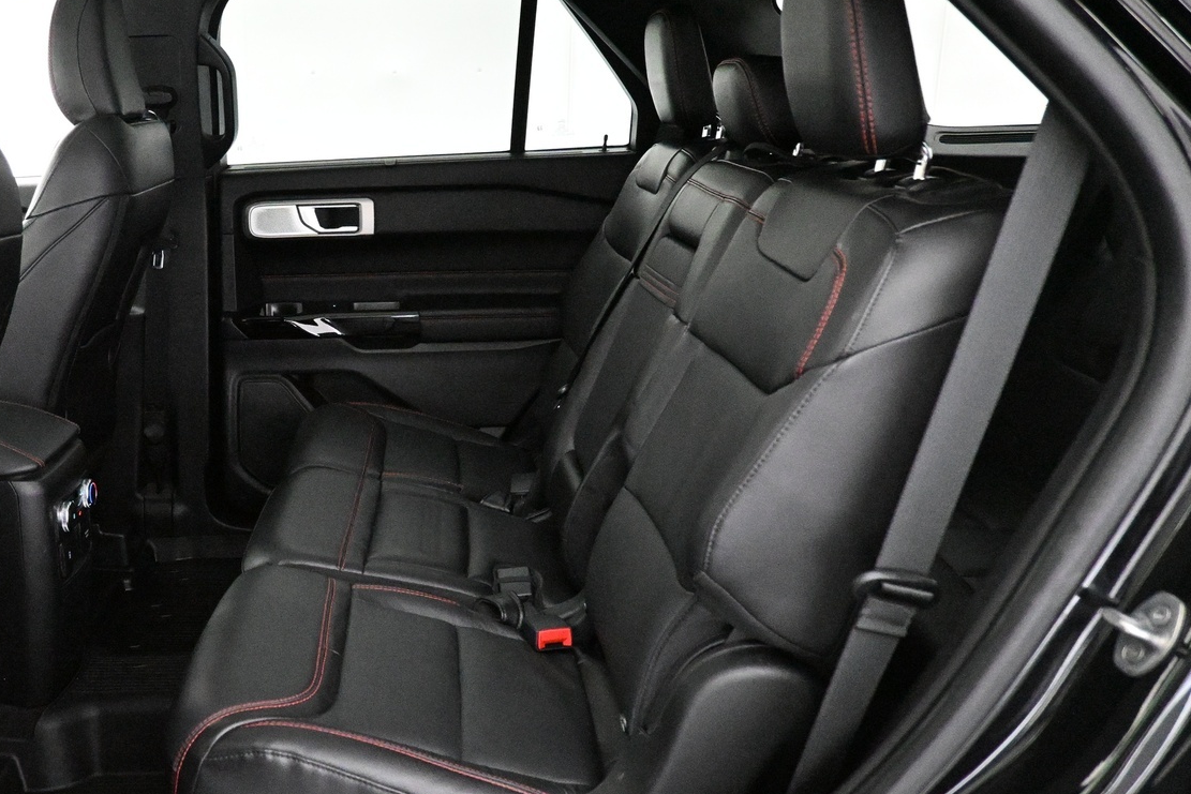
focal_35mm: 35
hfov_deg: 53.2
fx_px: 1158
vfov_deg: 37.8
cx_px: 378
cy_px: 445
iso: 12800
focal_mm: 16
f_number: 3.5
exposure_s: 1/60
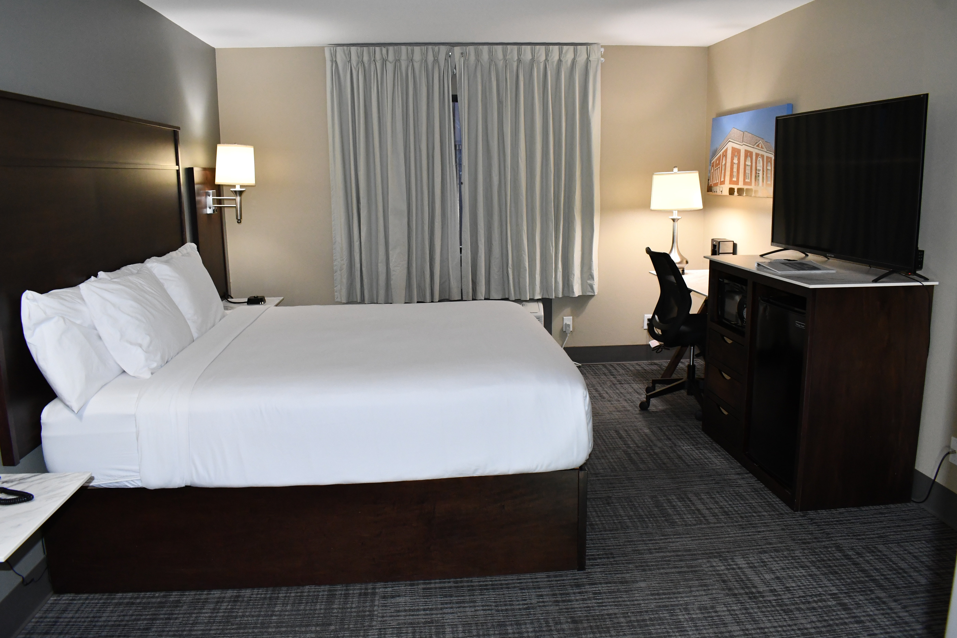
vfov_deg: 47.9
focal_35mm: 27
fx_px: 718
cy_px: 319
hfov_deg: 67.4
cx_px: 478
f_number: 6.3
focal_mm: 18
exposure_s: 1/80
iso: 2000
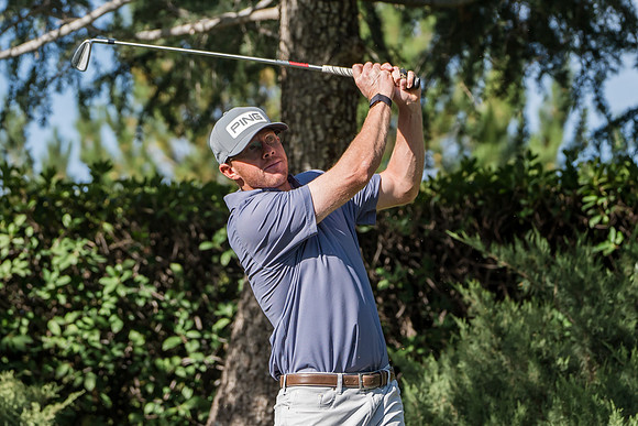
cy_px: 359
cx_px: 294
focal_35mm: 211
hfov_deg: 9.7
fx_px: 3749
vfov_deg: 6.5
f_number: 2.8
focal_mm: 95
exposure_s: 1/4000
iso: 320
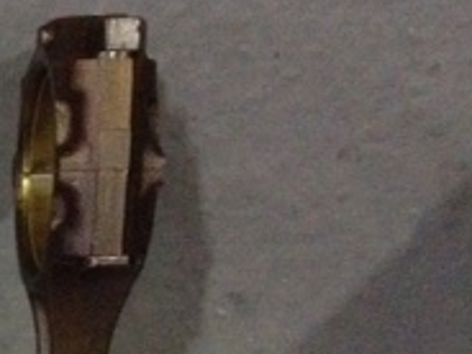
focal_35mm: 122
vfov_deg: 11.9
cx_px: -333
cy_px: 434
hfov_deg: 14.5
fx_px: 1664
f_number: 2.4
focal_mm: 4.28
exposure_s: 1/15
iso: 800
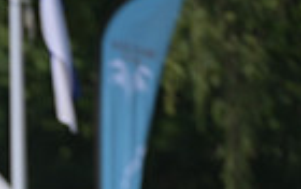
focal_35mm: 1687
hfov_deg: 1.2
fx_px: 13861
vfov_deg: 0.8
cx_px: -249
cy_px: 409
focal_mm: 400
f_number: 5
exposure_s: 1/1250
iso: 180
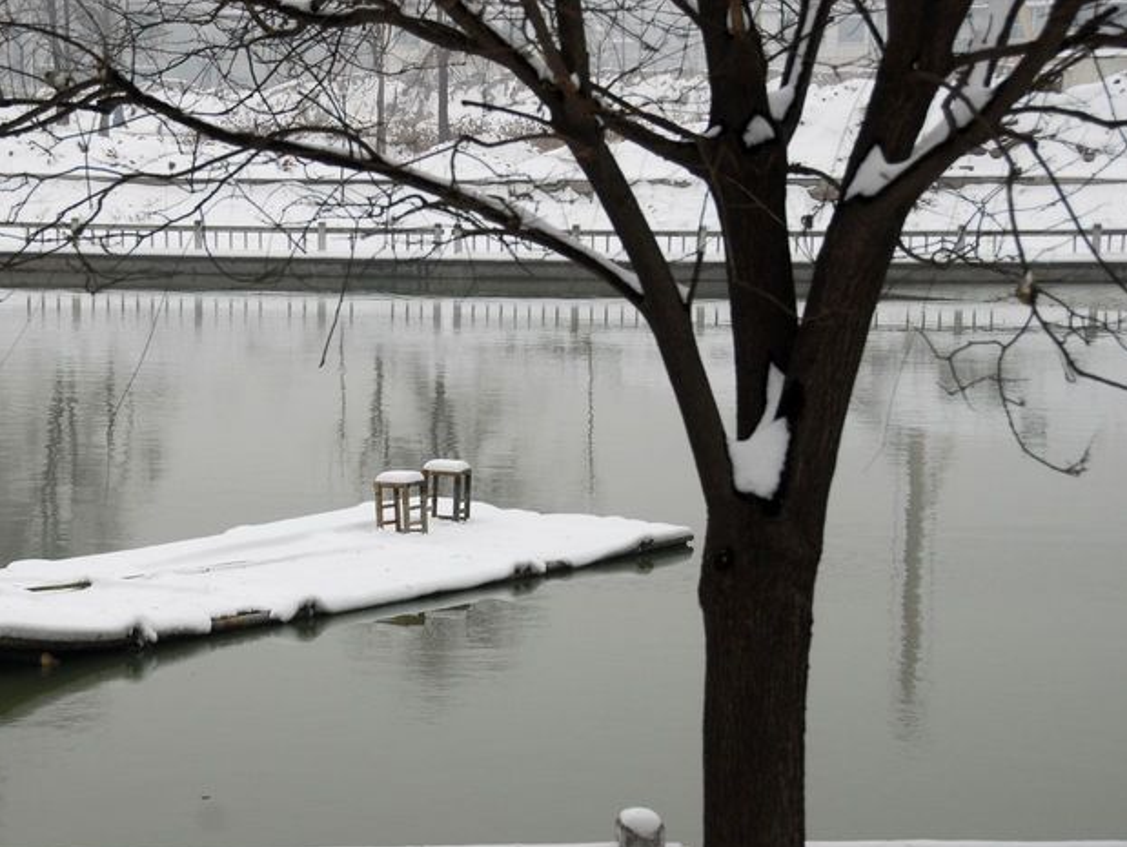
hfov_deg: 20.2
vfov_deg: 15.3
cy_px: 455
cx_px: 421
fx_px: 3160
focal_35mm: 97
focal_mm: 52
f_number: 5.6
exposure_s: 1/640
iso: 250
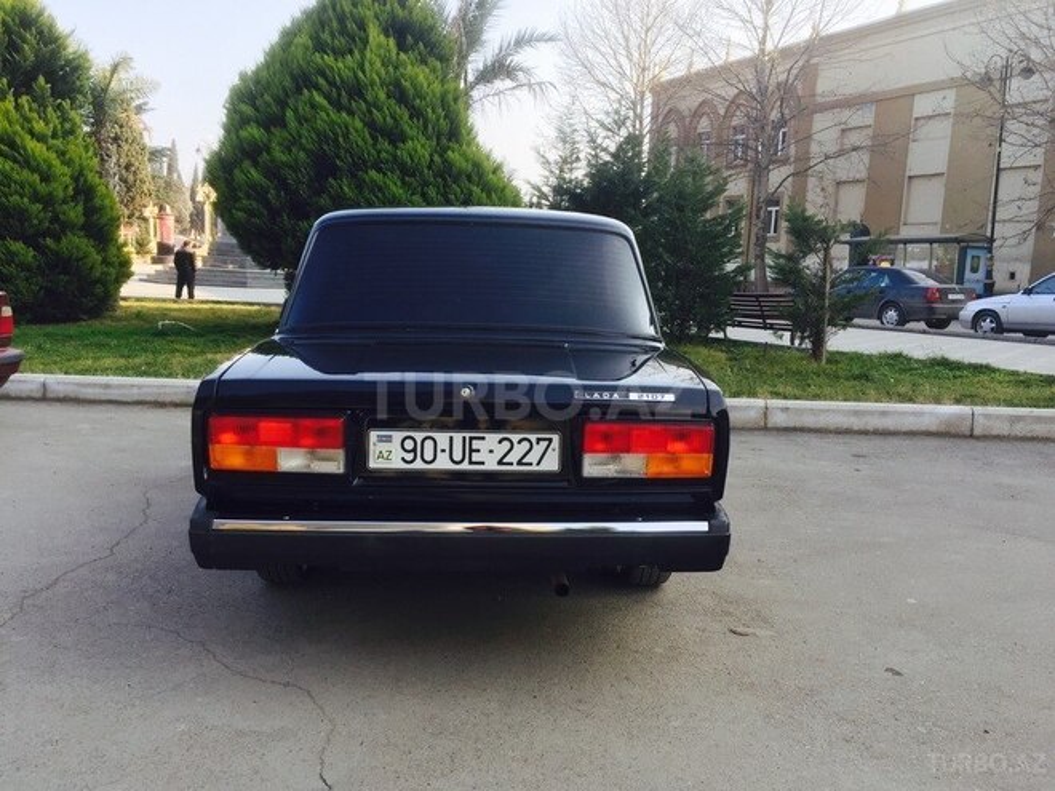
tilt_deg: -8.6
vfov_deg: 48.2
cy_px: 396
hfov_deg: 61.7
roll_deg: -4.2
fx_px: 884
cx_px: 528
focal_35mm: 29
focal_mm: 4.15
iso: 32
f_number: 2.2
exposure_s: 1/408
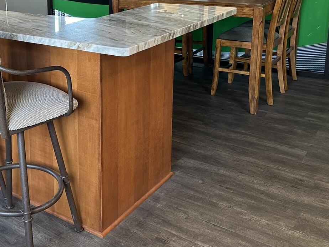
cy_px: 40
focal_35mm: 46
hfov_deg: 38.9
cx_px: 45
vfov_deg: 30.6
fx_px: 437
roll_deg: +2.3
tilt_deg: -10.9
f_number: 1.5
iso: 125
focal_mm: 5.7
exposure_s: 1/60
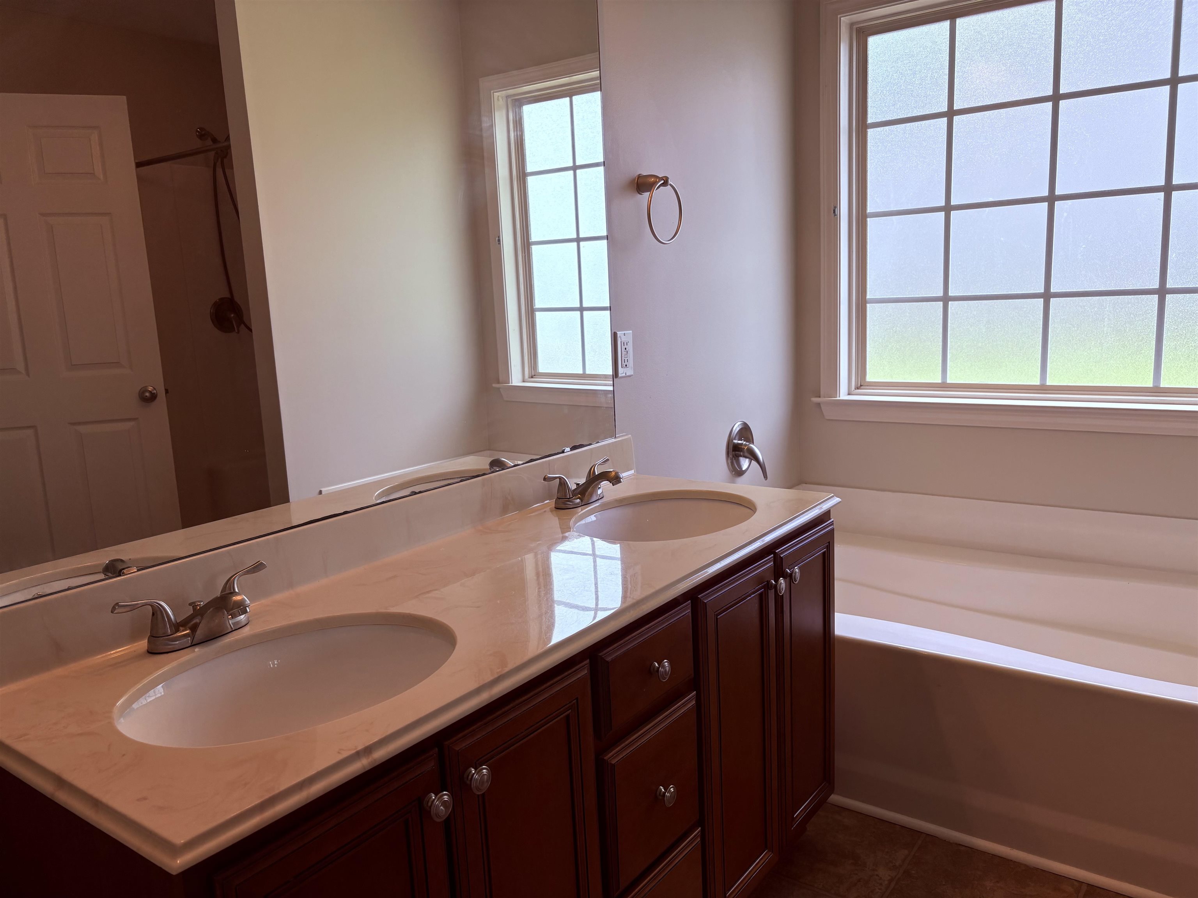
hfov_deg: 67.3
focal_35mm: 26
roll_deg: +3.5
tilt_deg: -9.9
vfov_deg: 53.1
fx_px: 900
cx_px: 599
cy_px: 449
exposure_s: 1/468
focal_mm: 5.96
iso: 64
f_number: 1.6
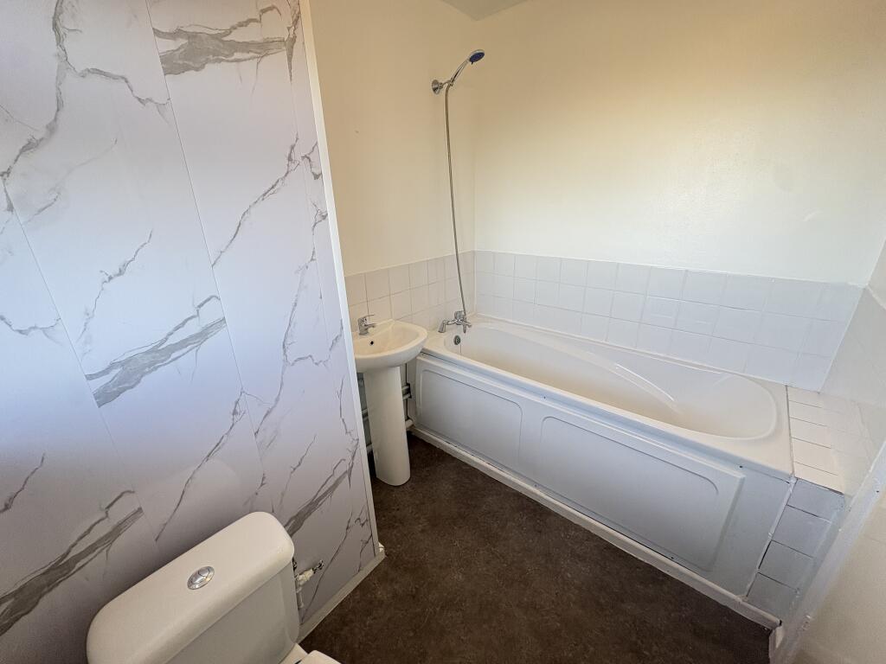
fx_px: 358
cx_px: 443
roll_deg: +2.4
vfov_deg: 85.7
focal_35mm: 14
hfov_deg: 102.1
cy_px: 332
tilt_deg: -20.5
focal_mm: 2.22
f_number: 2.2
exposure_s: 1/99
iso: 160
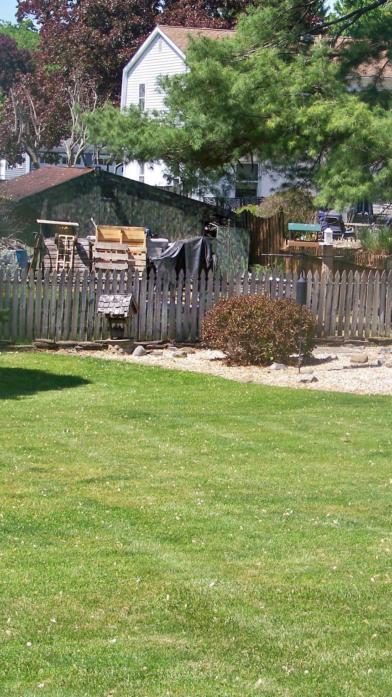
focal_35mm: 95
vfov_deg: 22.5
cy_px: 349
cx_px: 329
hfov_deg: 12.7
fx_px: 1755
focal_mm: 13.2
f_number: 3.2
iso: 64
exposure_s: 1/800
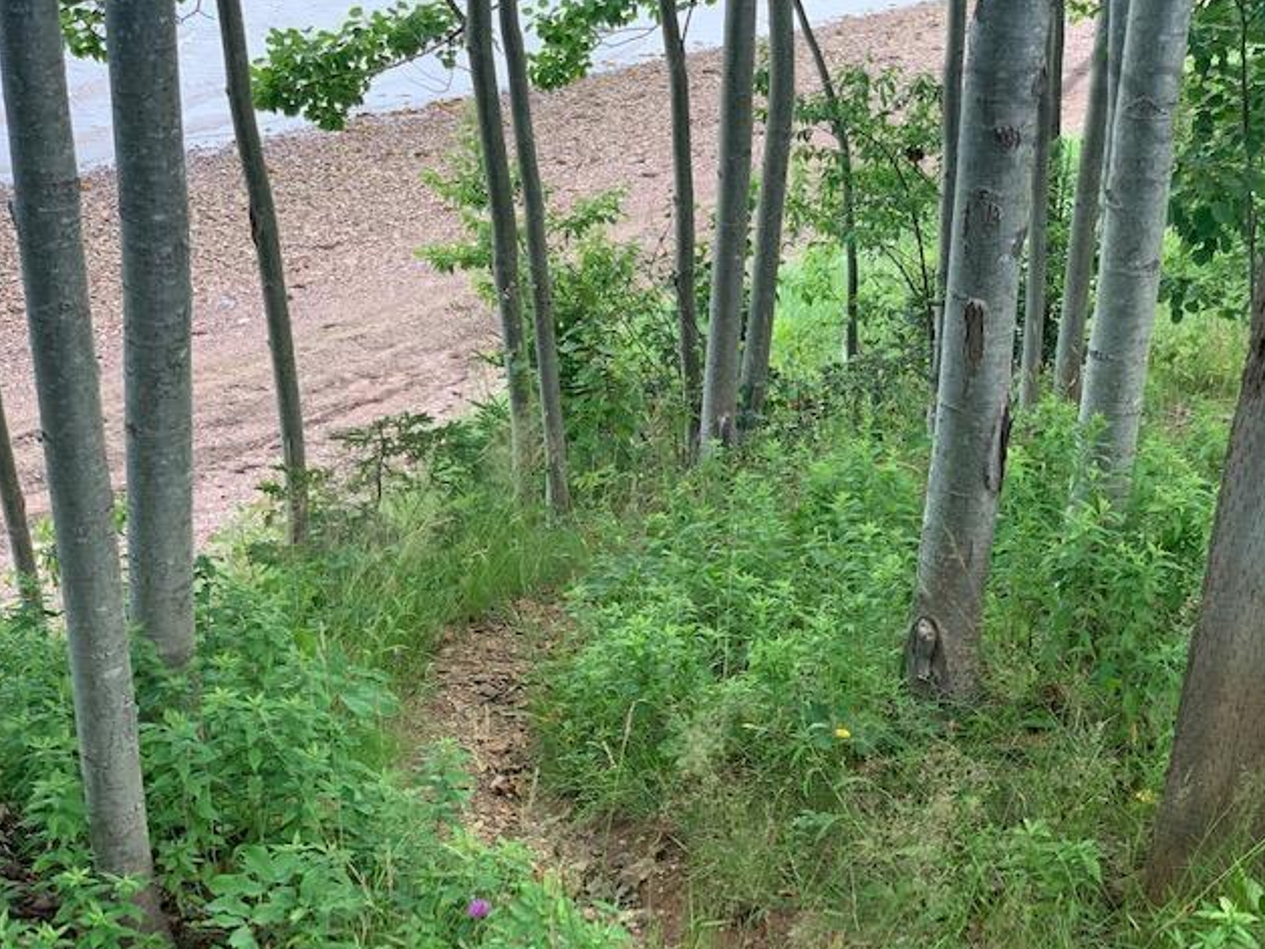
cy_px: 480
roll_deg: -4.4
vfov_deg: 27.5
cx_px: 639
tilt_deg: -23.2
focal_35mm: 53
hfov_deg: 36.2
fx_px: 1937
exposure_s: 1/90
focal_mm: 6
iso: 16
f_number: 2.4
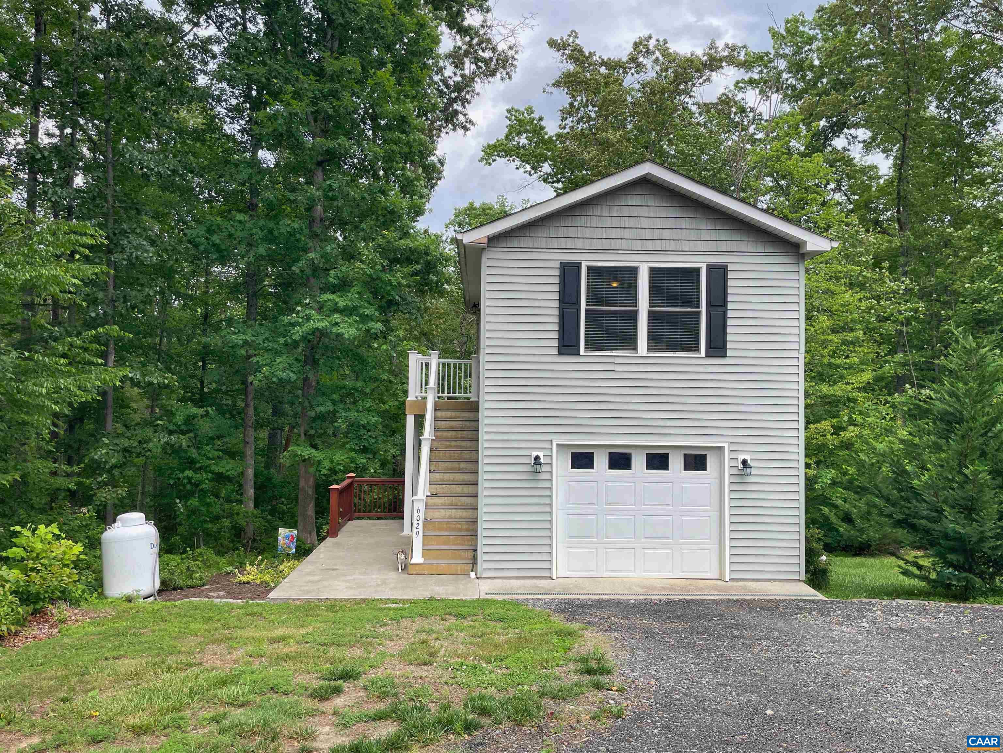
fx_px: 753
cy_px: 376
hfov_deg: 67.3
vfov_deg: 53.1
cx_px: 502
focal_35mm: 26
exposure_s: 1/1531
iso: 32
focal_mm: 4.2
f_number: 1.6
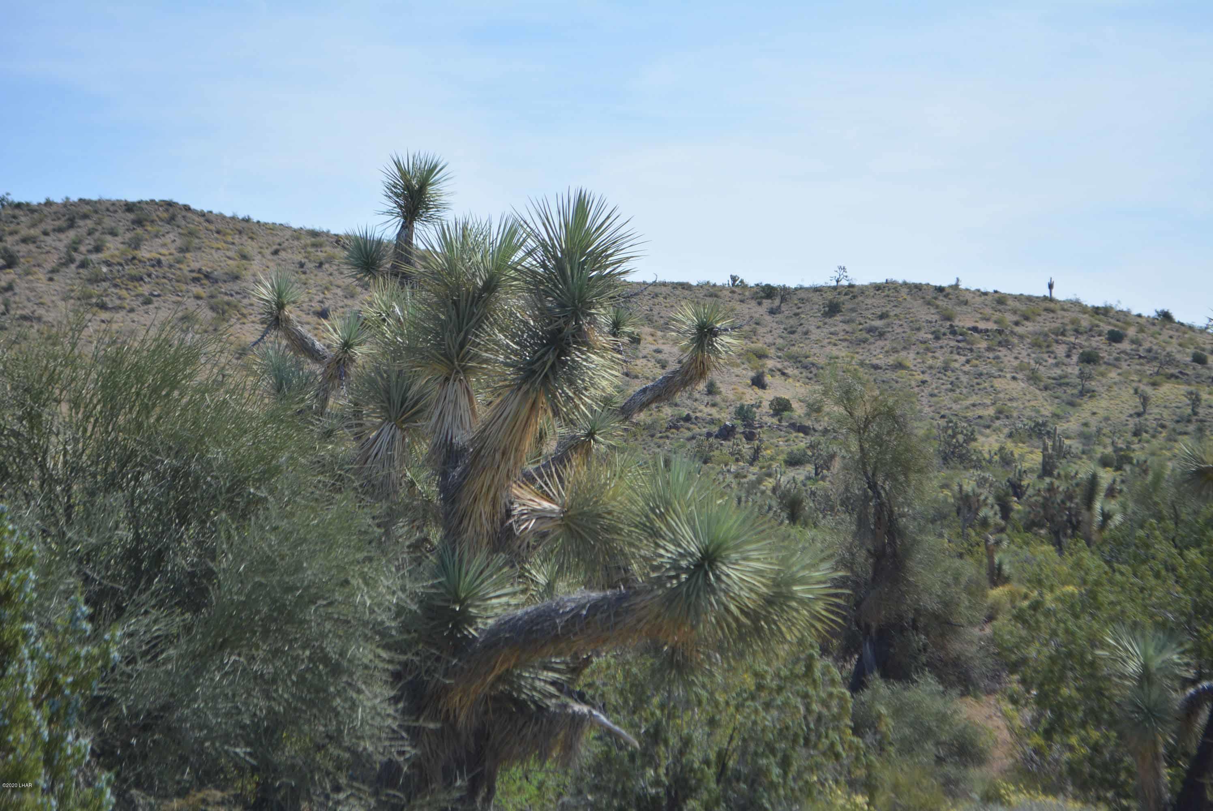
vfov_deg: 16.6
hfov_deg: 24.6
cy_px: 406
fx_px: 2782
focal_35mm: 82
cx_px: 606
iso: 400
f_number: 7.1
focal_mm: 55
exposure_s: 1/1600
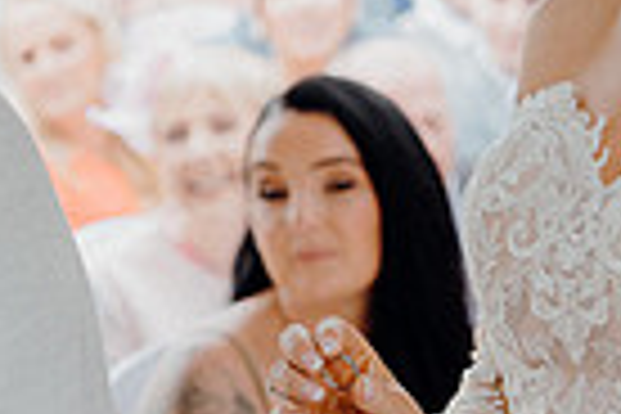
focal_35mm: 240
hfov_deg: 8.6
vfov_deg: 5.7
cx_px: 310
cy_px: 250
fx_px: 4140
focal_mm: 57
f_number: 3.5
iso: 125
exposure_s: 1/200
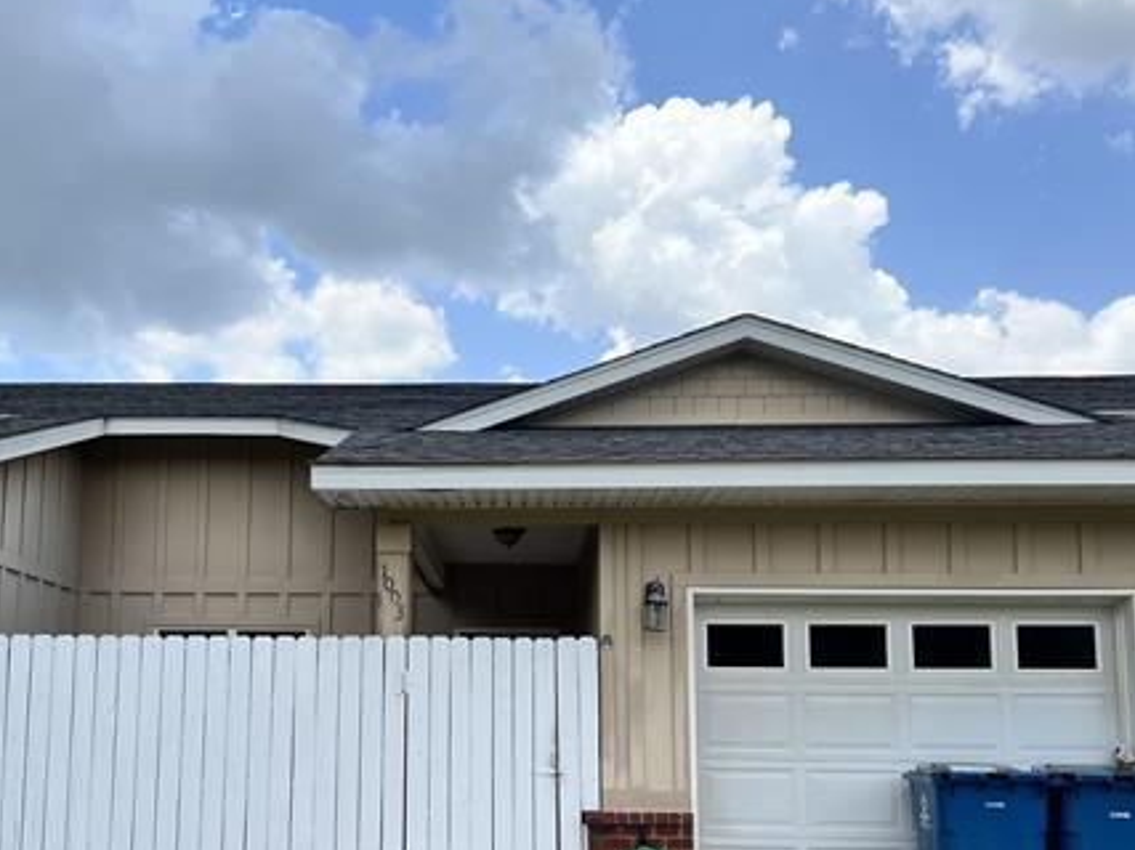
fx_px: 1278
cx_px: 465
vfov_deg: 36.4
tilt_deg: +7.0
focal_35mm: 39
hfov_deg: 47.6
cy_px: 566
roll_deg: -0.4
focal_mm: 5.7
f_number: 1.5
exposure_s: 1/3460
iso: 50
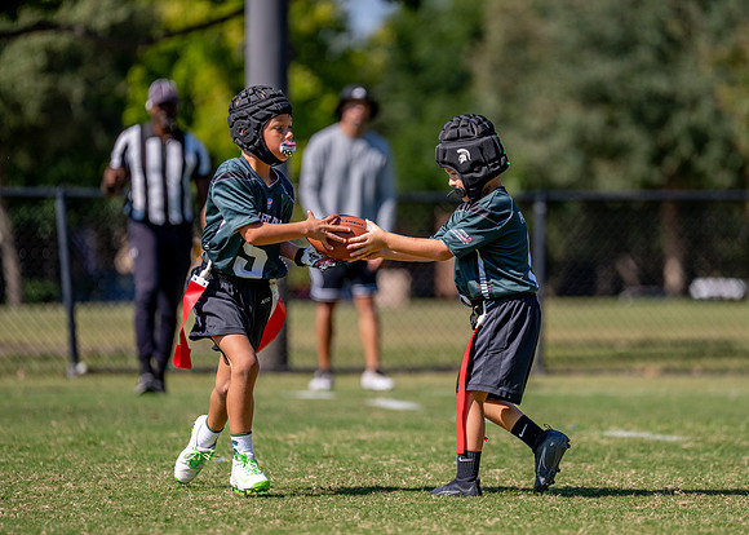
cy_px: 245
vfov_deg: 5.9
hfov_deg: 8.3
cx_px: 453
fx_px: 5148
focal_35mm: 242
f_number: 2.8
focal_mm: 200
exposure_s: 1/3200
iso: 200
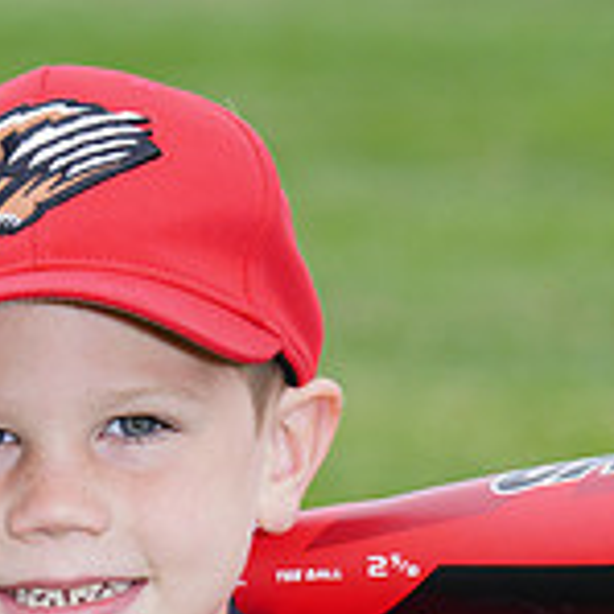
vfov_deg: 2.7
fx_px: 13245
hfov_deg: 2.7
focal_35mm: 660
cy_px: 789
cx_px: 190
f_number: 9
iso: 200
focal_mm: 200
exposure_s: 1/250
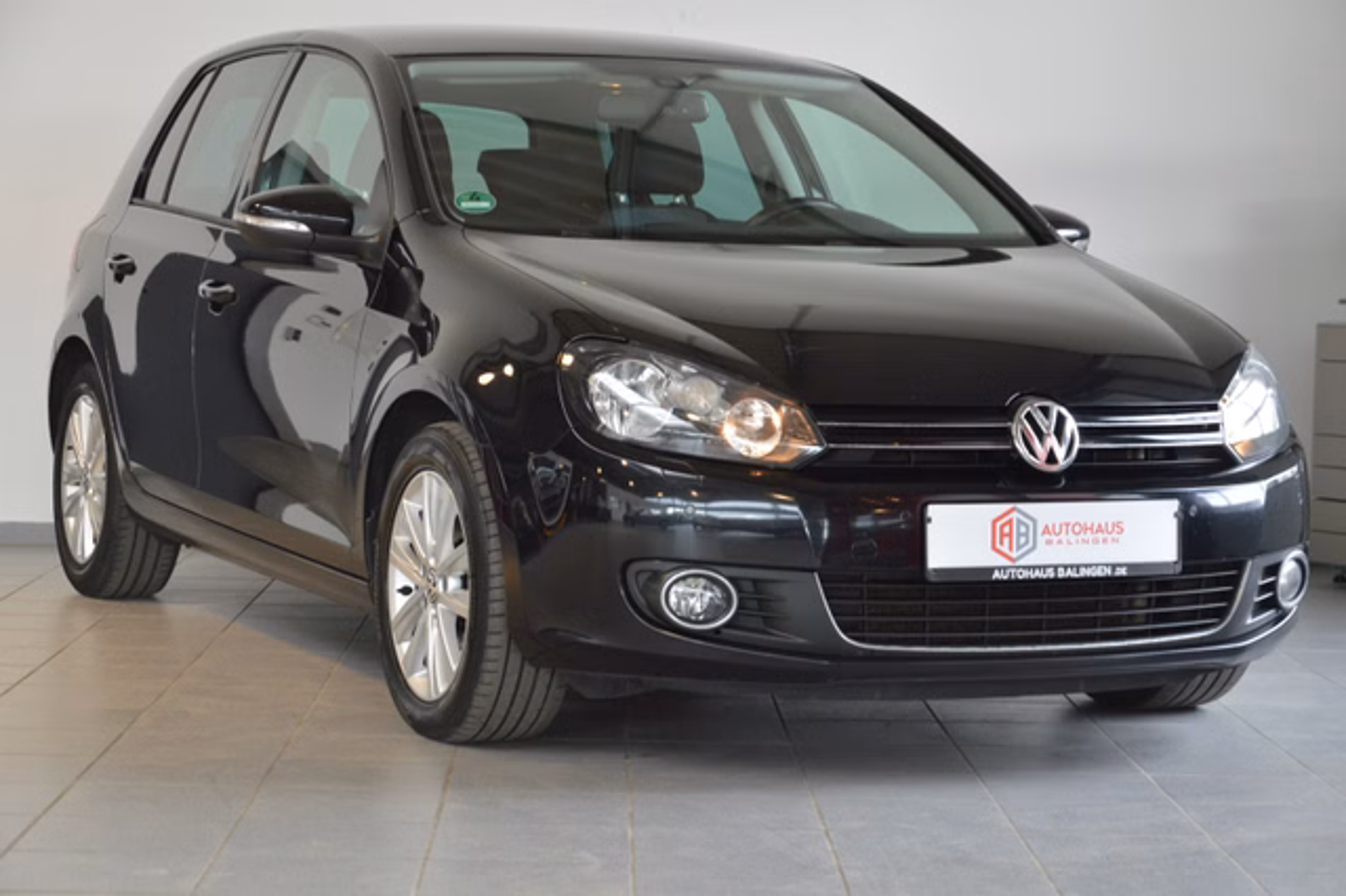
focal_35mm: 87
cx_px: 673
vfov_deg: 15.7
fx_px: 3251
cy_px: 448
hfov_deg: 23.4
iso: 800
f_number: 5
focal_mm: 58
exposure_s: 1/60
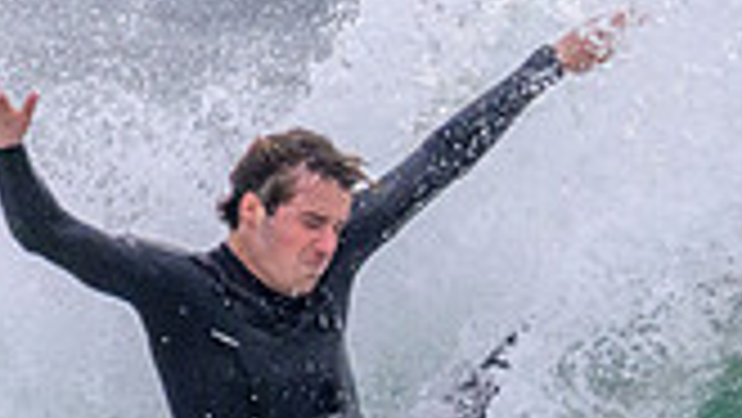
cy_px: 478
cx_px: 627
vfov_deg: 0.3
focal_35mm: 3825
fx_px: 75293
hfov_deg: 0.6
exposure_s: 1/2000
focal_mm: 800
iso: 2500
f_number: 11
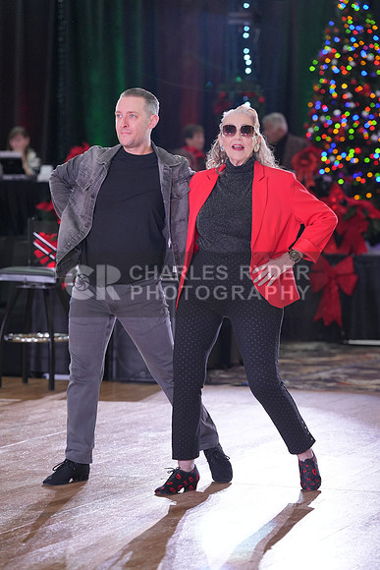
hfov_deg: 9.9
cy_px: 285
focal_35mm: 138
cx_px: 190
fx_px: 2184
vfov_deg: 14.9
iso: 1600
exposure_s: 1/400
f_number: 4
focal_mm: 138
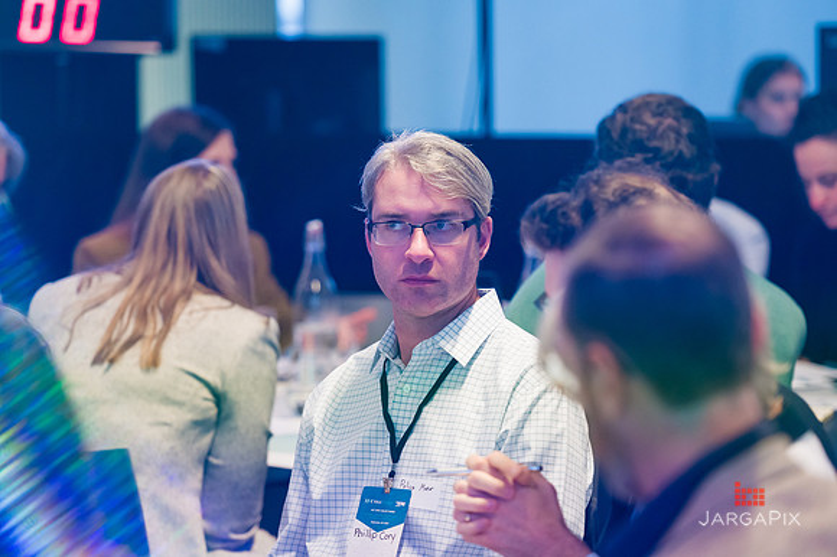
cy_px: 279
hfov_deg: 13.1
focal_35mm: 157
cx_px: 419
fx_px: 3645
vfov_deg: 8.7
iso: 3200
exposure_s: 1/200
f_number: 3.2
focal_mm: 155
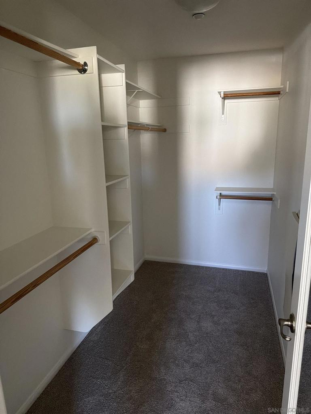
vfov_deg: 71.6
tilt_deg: -12.5
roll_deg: +0.4
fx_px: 287
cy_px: 207
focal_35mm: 24
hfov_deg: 56.8
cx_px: 156
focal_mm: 6.76
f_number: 1.78
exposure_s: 1/60
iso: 800
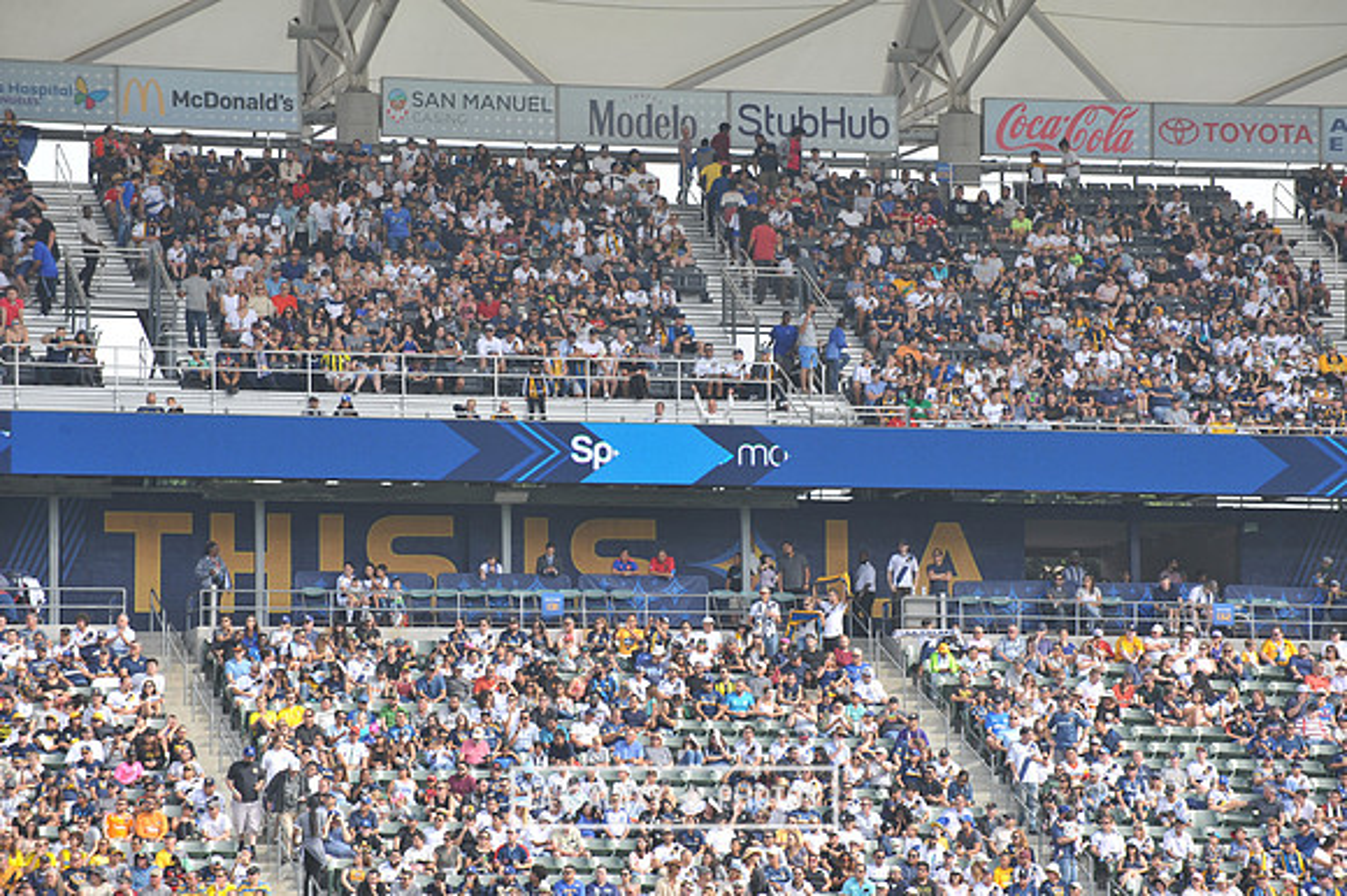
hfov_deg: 12.8
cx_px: 674
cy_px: 448
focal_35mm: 160
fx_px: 5983
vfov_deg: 8.6
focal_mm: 160
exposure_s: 1/200
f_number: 7.1
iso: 200
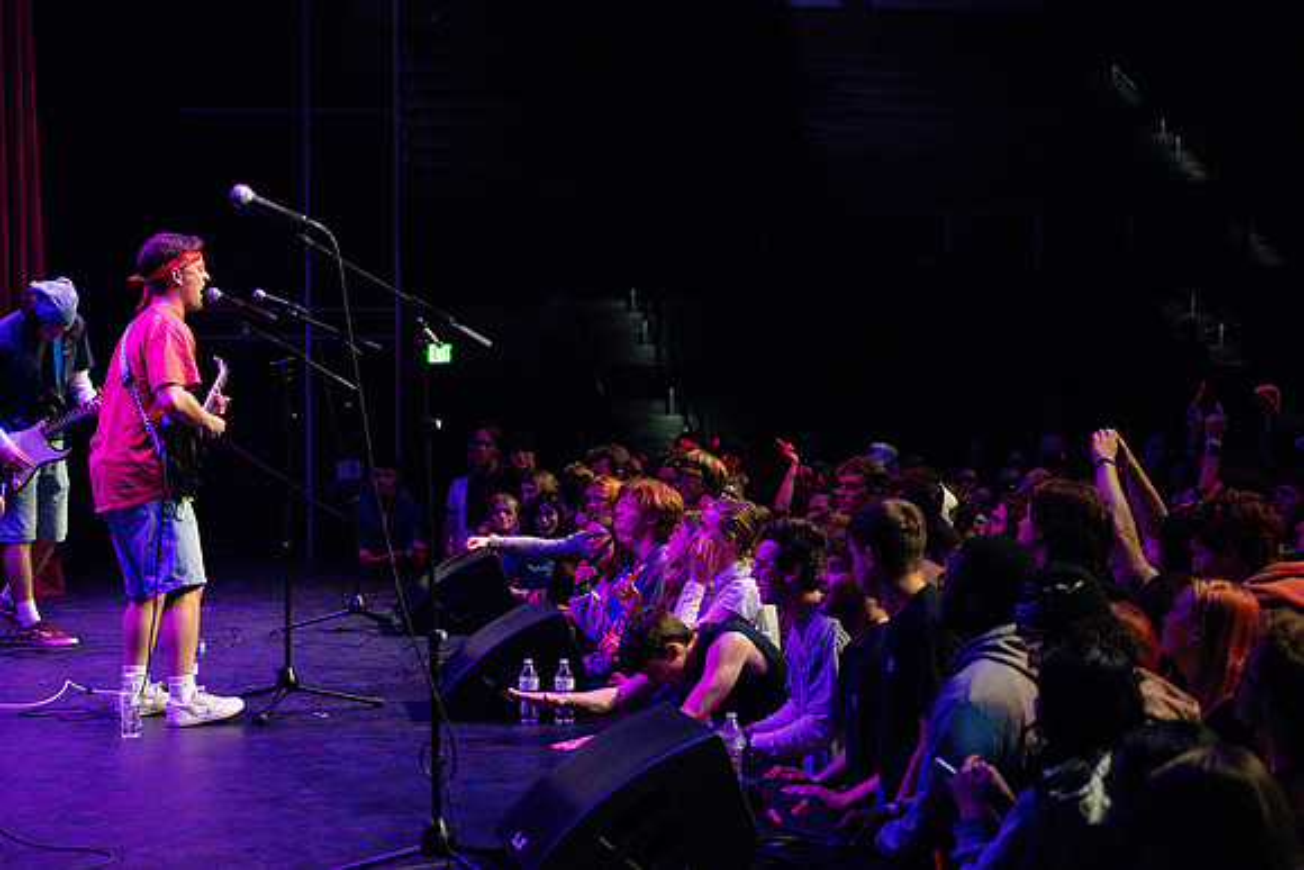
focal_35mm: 70
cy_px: 435
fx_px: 2536
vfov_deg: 19.5
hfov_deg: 28.8
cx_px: 652
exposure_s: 1/500
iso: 6400
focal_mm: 70
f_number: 2.8
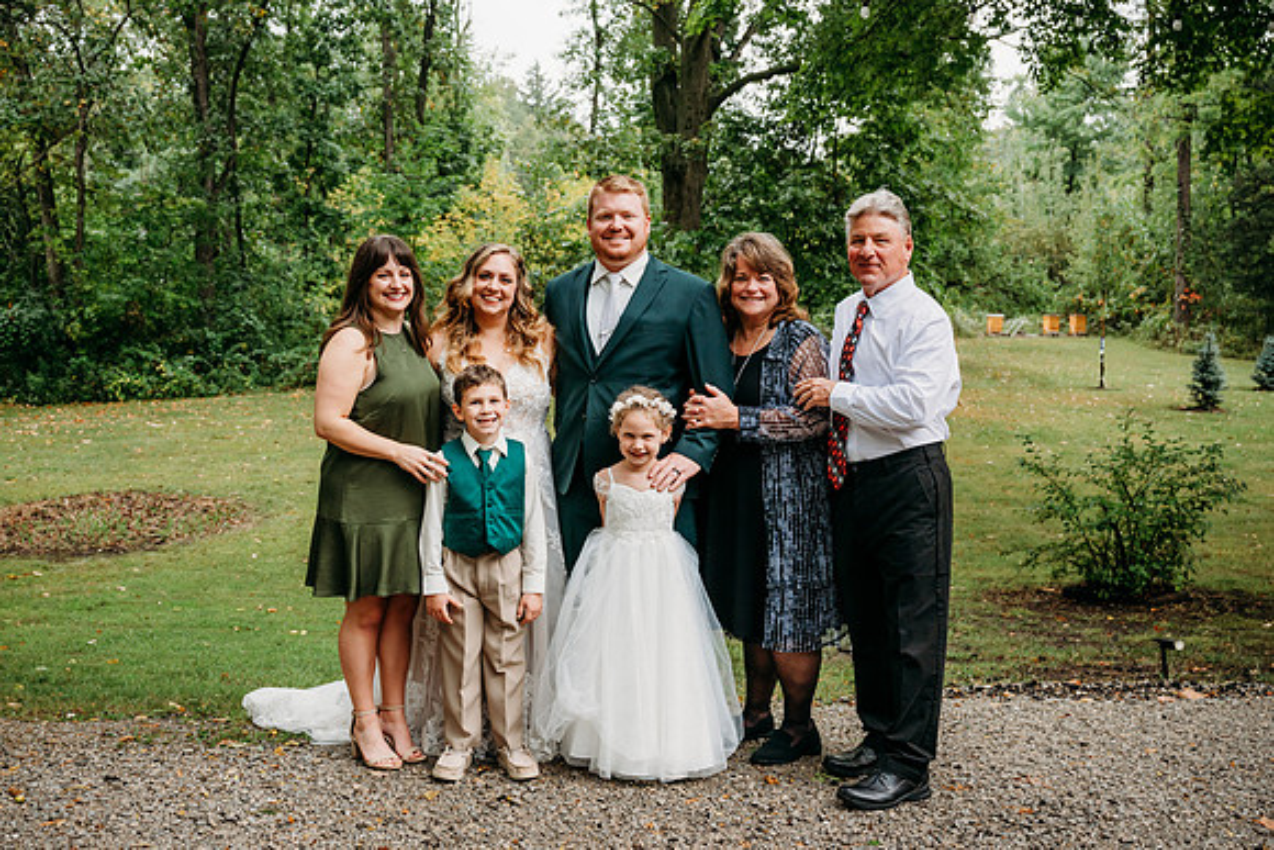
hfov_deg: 53.7
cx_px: 589
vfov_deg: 37.4
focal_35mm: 35
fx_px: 1256
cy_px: 393
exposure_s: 1/400
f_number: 4.5
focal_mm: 33
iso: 200
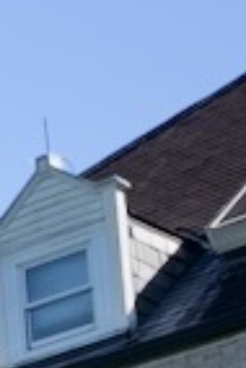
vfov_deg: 6.2
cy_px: 954
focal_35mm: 315
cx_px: -1313
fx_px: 3221
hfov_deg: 3.7
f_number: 2.5
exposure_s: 1/1000
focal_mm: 35
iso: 125
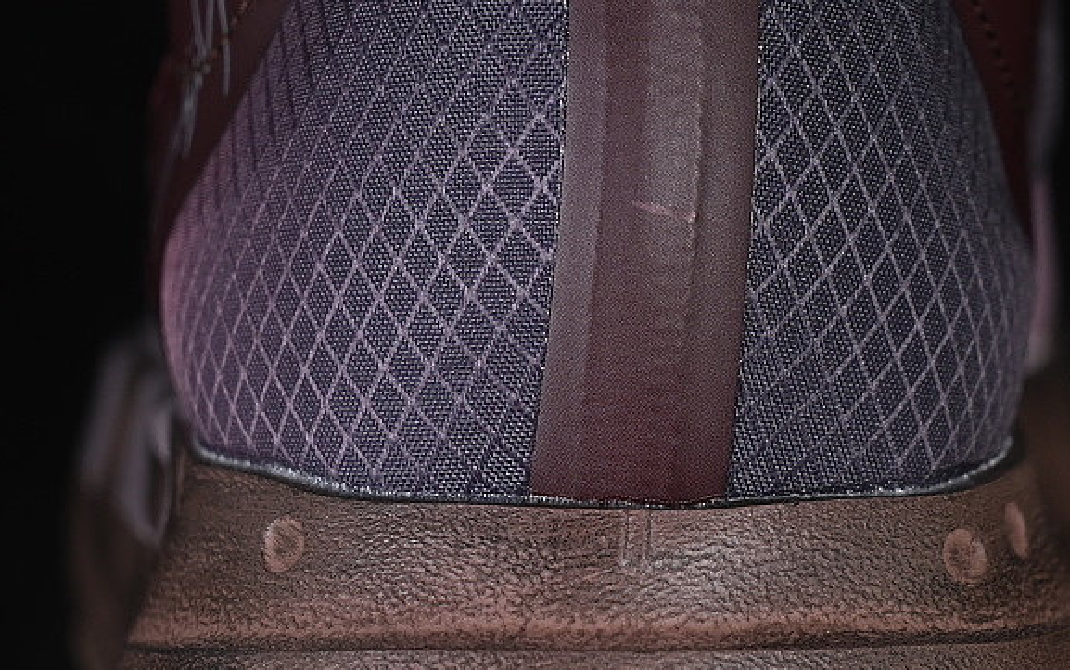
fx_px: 4171
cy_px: 267
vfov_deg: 9.2
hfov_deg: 14.6
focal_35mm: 143
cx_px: 651
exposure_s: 1/80
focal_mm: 50
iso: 160
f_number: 7.1
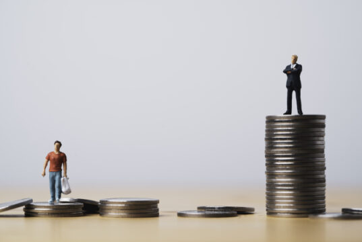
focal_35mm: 90
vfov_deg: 15.2
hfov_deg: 22.6
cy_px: 121
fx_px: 906
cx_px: 181
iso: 100
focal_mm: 90
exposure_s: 1/160
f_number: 7.1
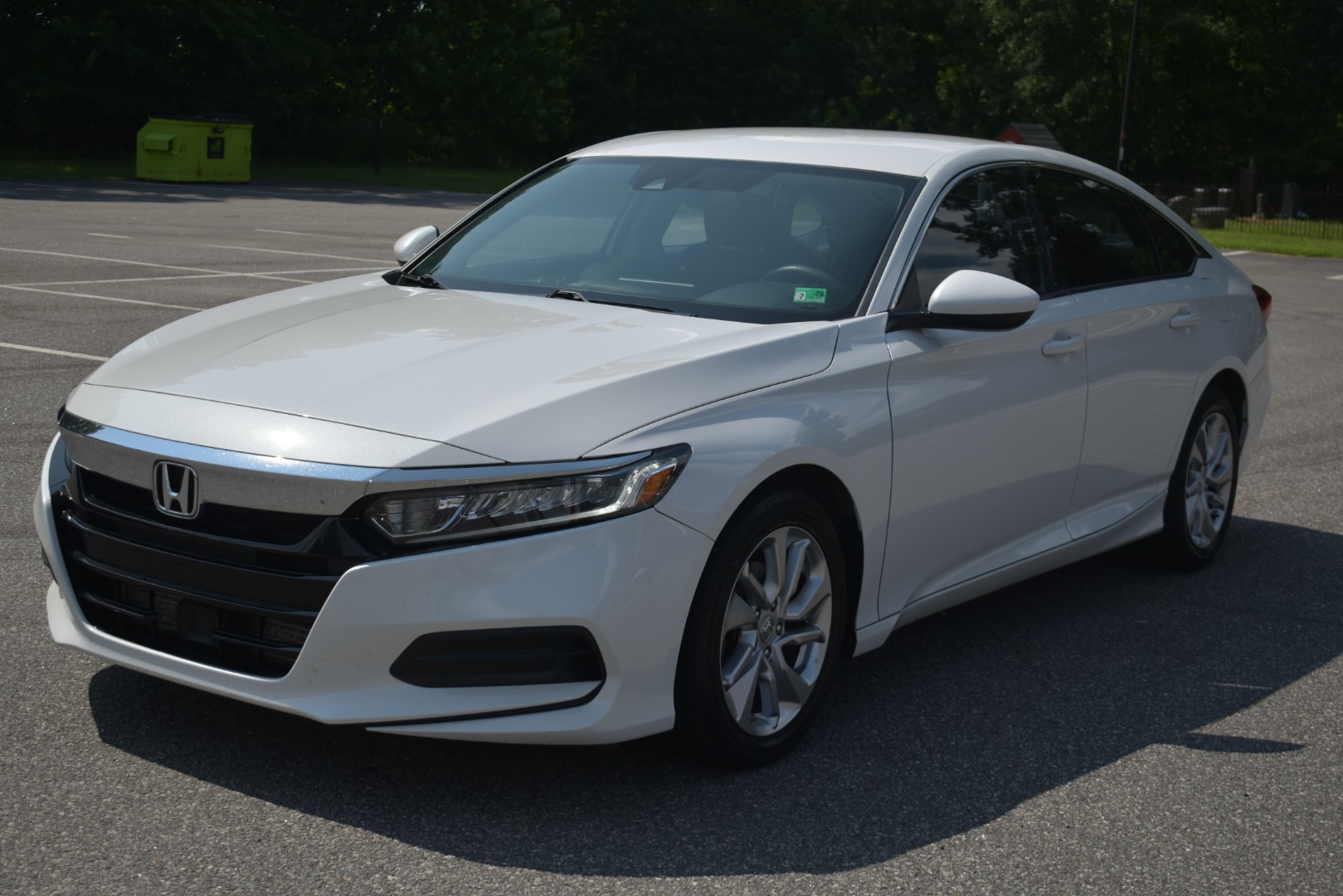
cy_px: 448
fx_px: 1903
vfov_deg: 26.5
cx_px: 672
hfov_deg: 38.9
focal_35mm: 51
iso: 100
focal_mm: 34
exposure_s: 1/1250
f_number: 4.5
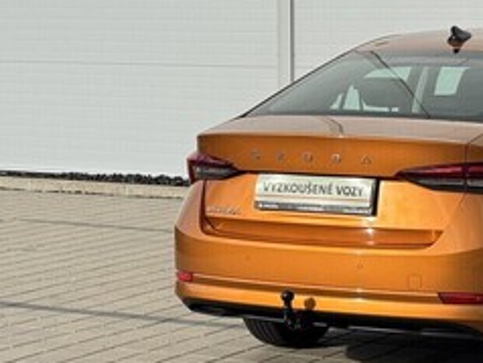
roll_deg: -0.5
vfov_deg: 13.4
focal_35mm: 111
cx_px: 509
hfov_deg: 17.2
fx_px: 1550
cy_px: 167
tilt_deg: -4.3
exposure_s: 1/3257
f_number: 1.78
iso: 64
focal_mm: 6.76
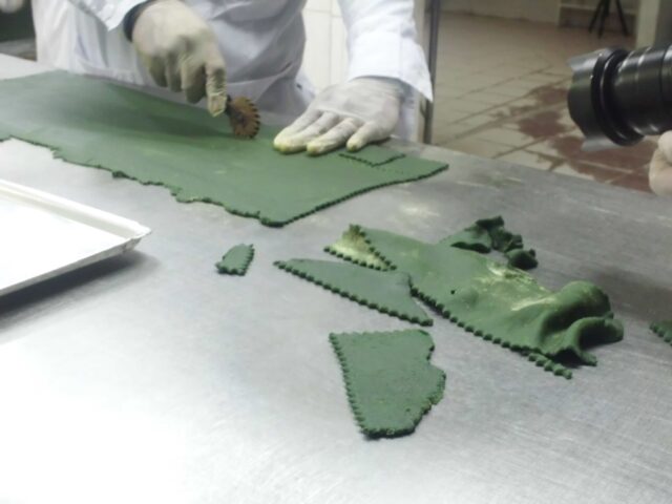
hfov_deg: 40.4
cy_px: 252
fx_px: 912
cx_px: 336
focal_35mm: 47
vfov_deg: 30.9
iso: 400
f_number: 3.3
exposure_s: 1/20
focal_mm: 8.4
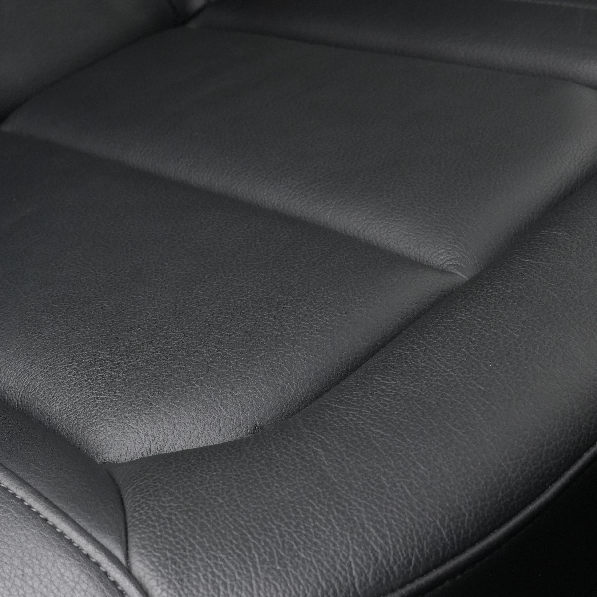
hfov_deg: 30.2
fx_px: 1093
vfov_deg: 30.4
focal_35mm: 56
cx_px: 176
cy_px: 391
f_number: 5.6
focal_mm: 18
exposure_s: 1/50
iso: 1000
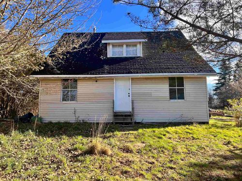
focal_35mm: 26
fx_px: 182
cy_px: 90
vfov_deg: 53.1
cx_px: 121
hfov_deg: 67.3
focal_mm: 5.7
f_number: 1.5
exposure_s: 1/1100
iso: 50
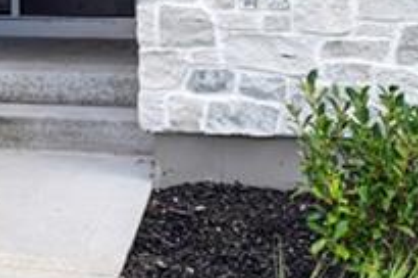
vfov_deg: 16.1
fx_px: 956
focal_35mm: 82
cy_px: -14
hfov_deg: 23.4
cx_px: -16
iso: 100
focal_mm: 16.5
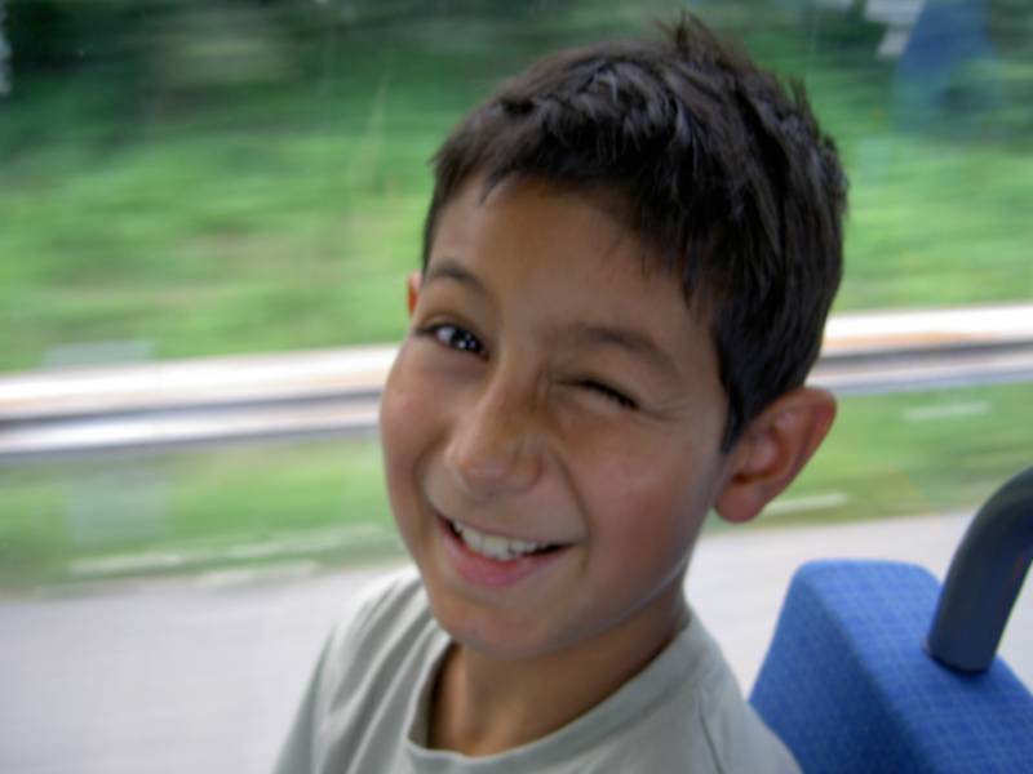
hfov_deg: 47.9
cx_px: 516
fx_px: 1164
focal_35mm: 39
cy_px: 387
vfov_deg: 36.8
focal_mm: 8
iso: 100
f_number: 2.8
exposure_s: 1/60
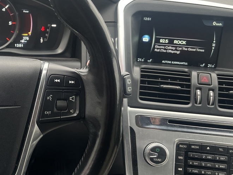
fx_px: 384
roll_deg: -1.7
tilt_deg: -25.9
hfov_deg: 32.8
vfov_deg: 25.7
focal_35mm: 57
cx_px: 45
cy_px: 80
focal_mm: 5.1
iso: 100
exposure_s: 1/121
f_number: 1.6
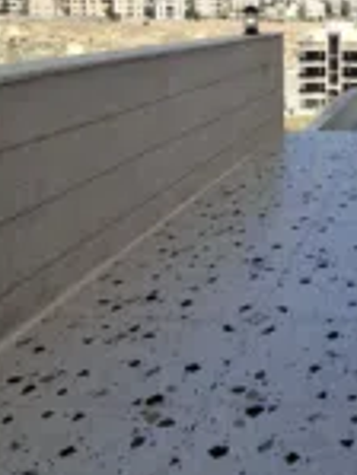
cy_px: 64
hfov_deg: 28.6
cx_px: 443
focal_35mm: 43
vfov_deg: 41.0
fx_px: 590
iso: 40
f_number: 2.2
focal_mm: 1.64
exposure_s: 1/1109
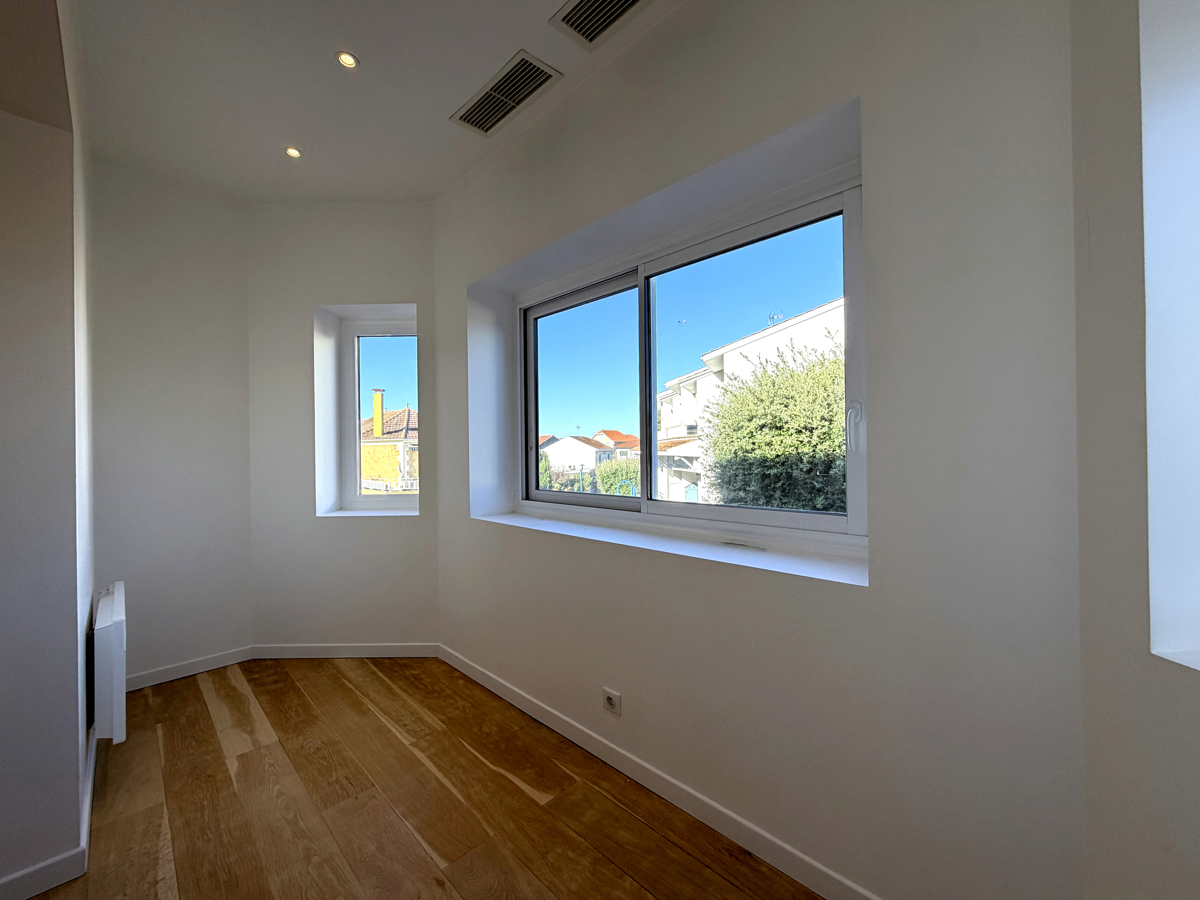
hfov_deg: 102.1
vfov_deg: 85.7
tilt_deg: +0.2
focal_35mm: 14
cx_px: 600
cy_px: 450
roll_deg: +0.3
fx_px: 485
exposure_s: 1/224
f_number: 2.2
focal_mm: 2.22
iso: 40
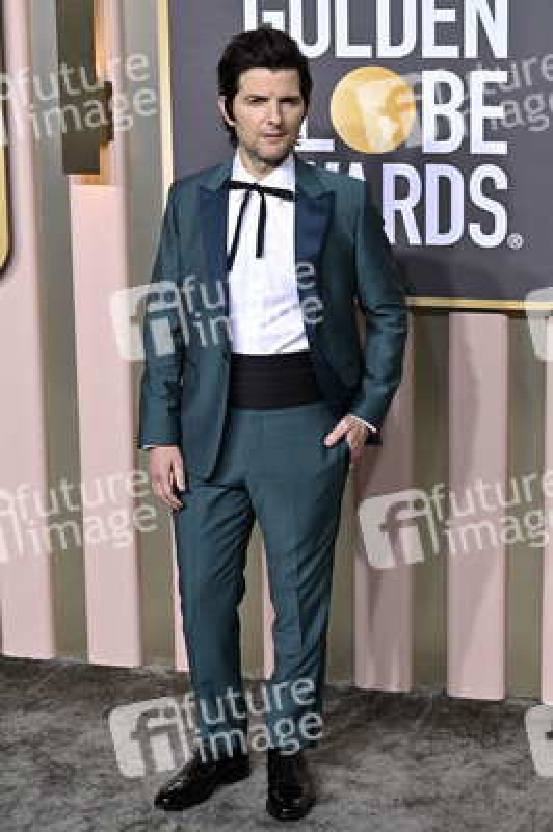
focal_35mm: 86
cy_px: 416
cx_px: 276
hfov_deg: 15.9
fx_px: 1985
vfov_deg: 23.7
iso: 400
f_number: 8
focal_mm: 86
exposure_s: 1/200
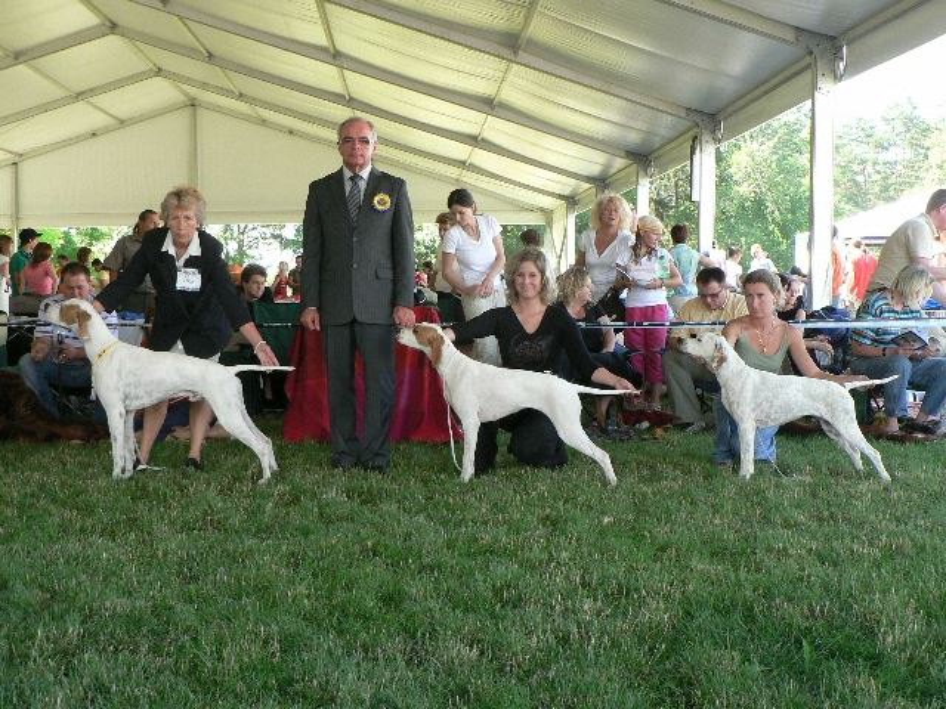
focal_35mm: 49
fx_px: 1339
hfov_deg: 38.9
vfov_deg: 29.7
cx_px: 473
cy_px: 354
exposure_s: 1/100
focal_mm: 8.1
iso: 200
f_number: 4
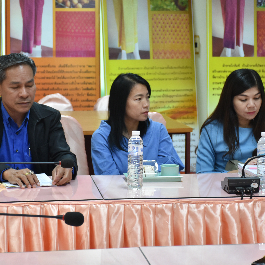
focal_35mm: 100
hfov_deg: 17.4
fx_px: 866
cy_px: 133
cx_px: 143
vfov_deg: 17.4
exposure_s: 1/50
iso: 800
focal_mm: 52
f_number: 4.8
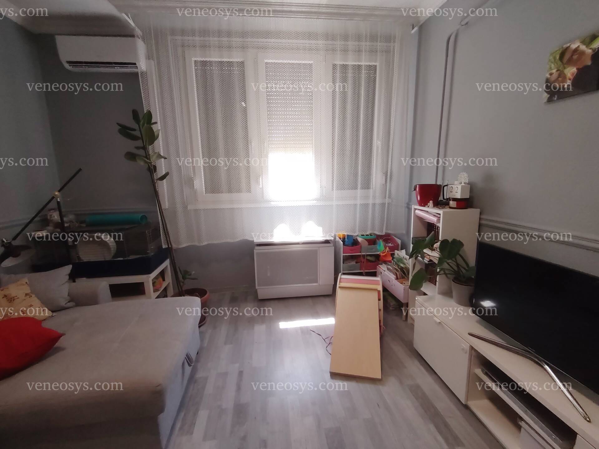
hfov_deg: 91.0
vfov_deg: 74.7
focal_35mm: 17
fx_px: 294
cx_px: 300
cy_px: 224
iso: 199
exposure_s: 1/50
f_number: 2.2
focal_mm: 1.42
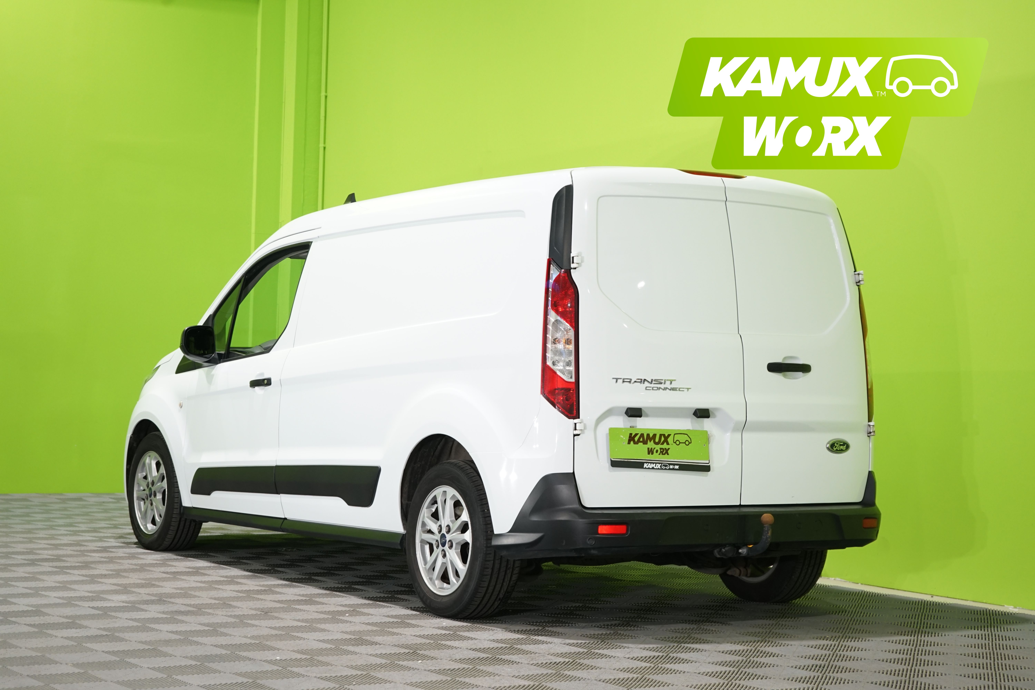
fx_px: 1955
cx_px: 518
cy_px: 345
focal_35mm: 68
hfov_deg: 29.7
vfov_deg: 20.0
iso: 800
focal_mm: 68
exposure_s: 1/30
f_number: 5.6
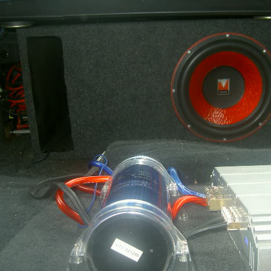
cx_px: 176
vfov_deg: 40.9
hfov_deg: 40.5
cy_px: 133
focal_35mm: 41
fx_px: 363
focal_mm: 5.6
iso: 50
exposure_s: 1/60
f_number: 2.8
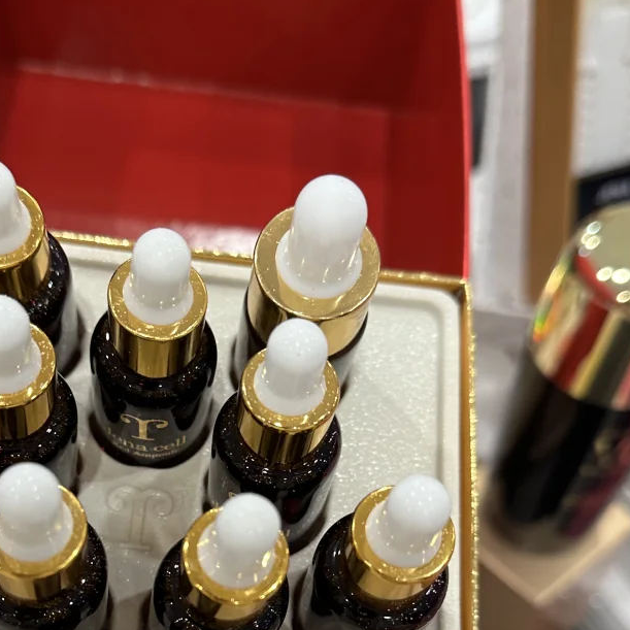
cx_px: 240
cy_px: 518
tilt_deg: -57.2
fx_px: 1030
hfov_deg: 33.9
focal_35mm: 50
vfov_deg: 32.9
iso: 160
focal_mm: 6.86
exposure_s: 1/50
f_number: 1.78
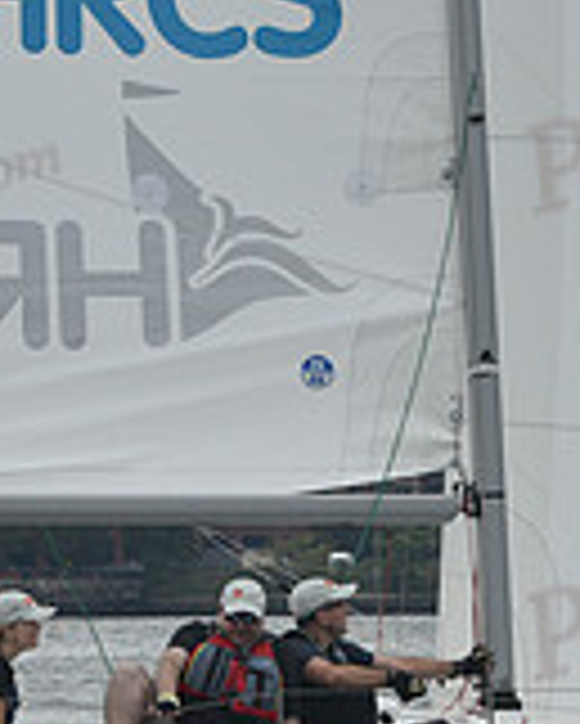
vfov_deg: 4.9
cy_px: 393
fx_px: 8425
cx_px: 297
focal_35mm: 393
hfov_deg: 3.9
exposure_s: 1/800
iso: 400
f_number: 9
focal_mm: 116
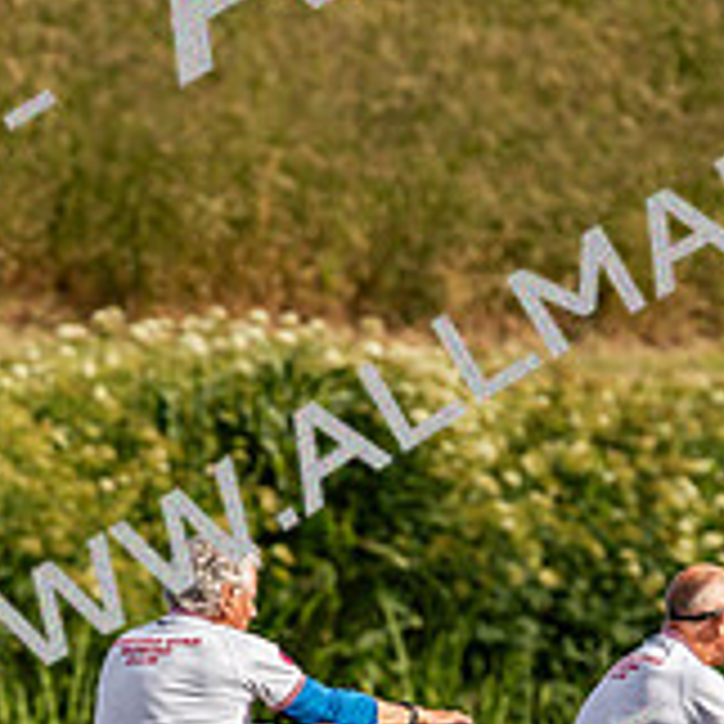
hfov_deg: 1.0
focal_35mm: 1836
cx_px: 409
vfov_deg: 1.0
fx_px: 43445
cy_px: 744
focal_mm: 600
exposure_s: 1/2000
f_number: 6.3
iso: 200
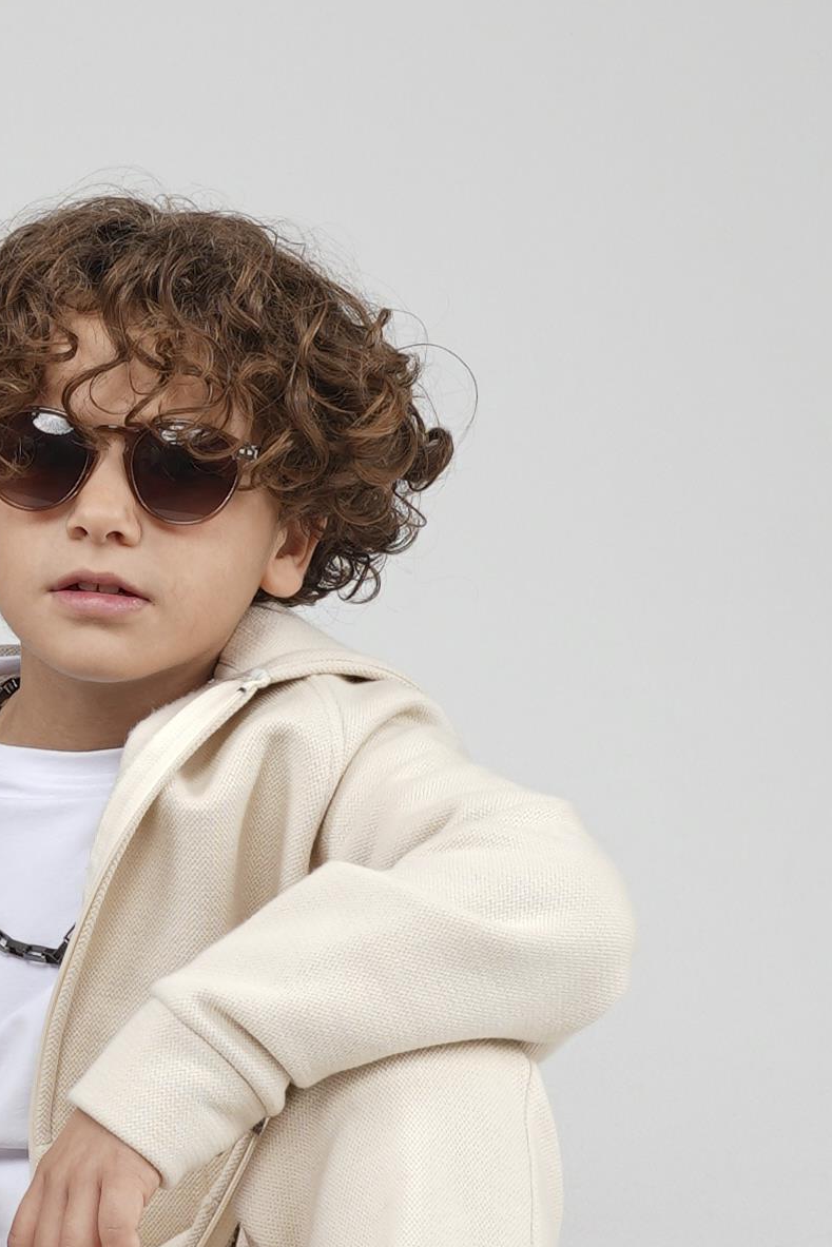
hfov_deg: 7.4
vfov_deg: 11.2
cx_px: -279
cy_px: 598
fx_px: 6342
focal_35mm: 183
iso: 80
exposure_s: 1/160
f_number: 8
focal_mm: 37
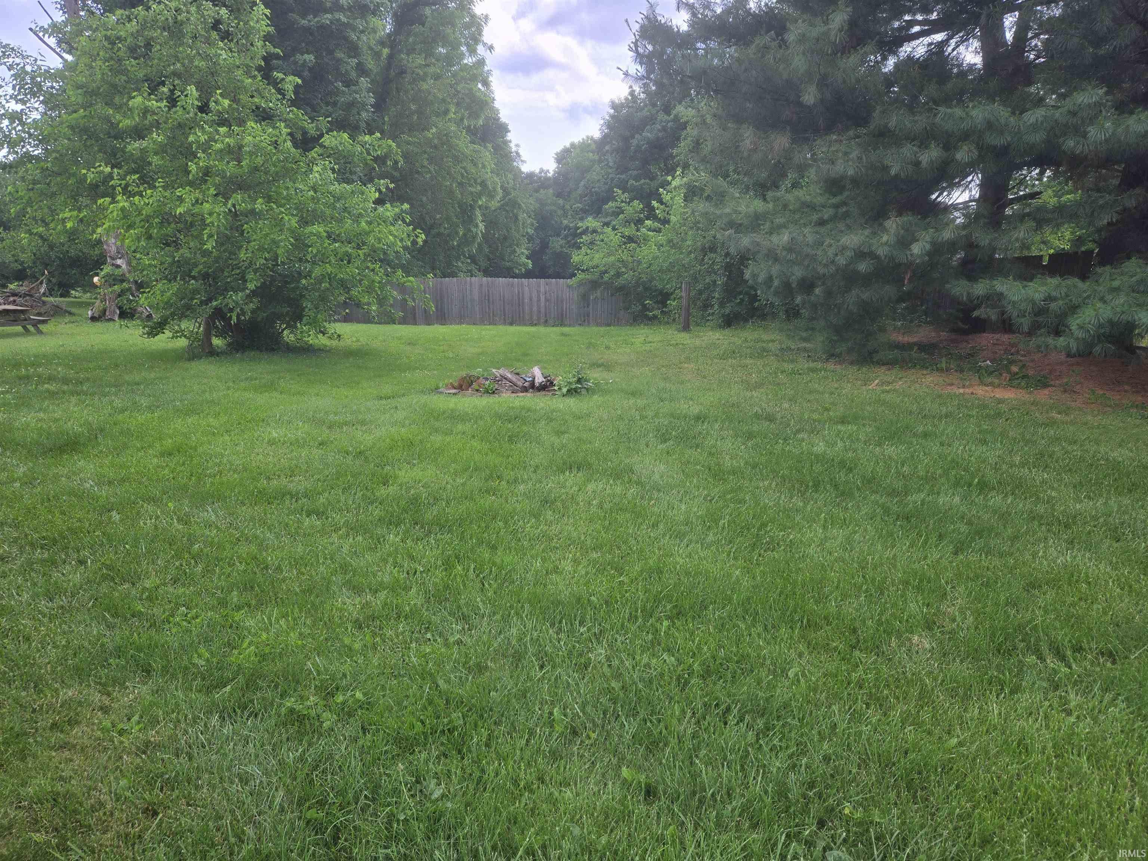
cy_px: 430
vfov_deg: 58.9
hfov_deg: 73.9
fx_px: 763
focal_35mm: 23
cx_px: 574
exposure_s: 1/763
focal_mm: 5.4
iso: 25
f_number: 1.8
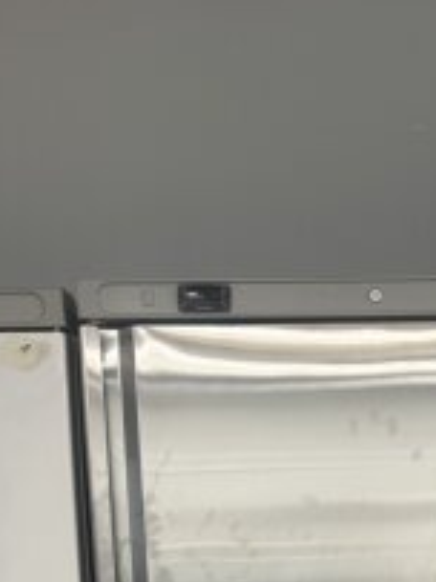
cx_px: 341
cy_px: 846
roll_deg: -1.3
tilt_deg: -12.7
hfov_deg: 20.5
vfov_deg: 22.9
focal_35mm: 71
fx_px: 1194
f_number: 1.78
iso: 125
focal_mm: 6.76
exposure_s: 1/50
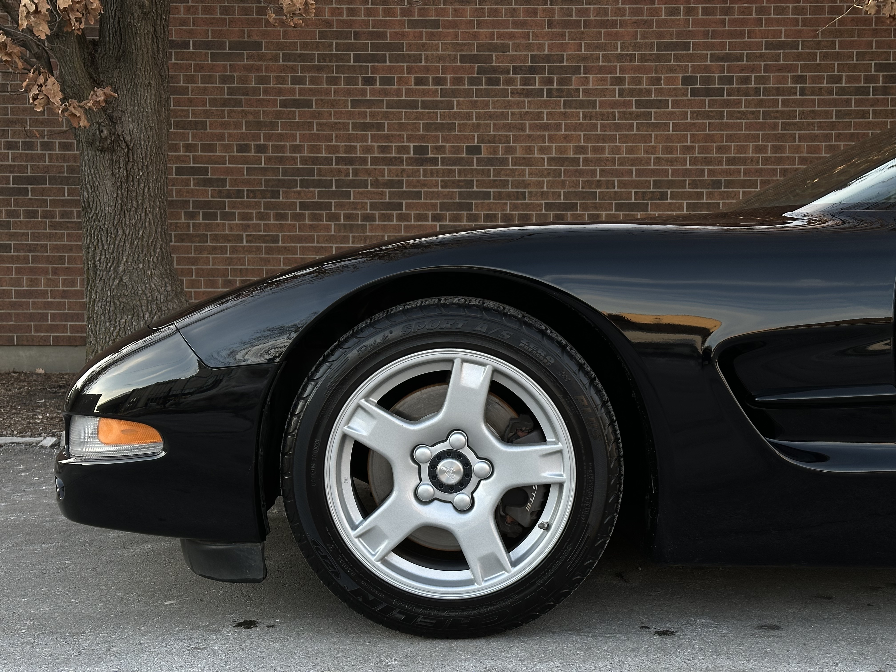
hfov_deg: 39.7
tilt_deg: -2.3
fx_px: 1242
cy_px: 336
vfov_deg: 30.3
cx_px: 448
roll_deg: +0.0
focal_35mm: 48
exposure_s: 1/668
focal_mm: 6.86
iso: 64
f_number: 1.78
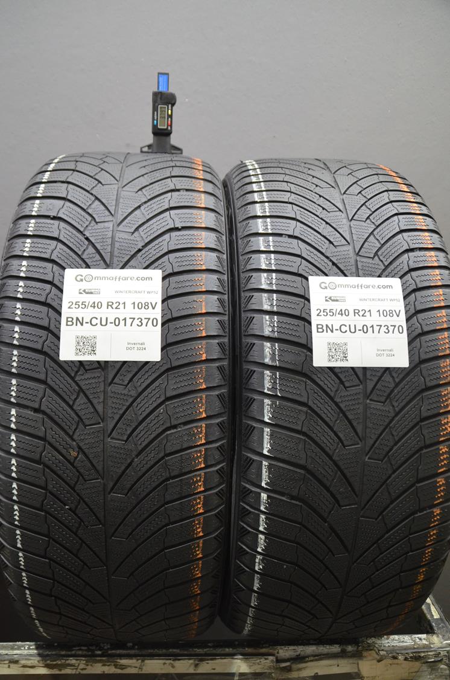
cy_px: 340
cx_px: 225
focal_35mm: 33
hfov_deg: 39.8
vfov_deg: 57.3
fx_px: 621
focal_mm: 22
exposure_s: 1/30
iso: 1600
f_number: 3.5
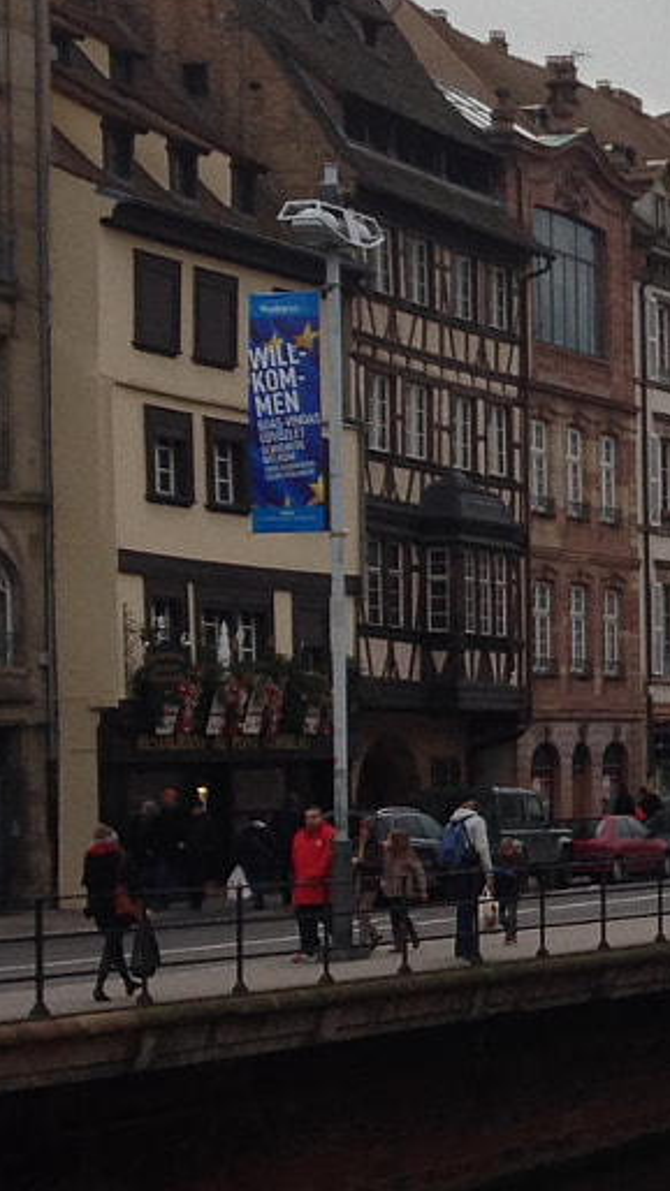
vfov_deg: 19.1
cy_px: 672
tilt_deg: +1.2
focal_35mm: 112
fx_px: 3539
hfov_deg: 10.1
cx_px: 1314
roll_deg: +0.8
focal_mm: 4.12
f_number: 2.4
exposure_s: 1/218
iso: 50
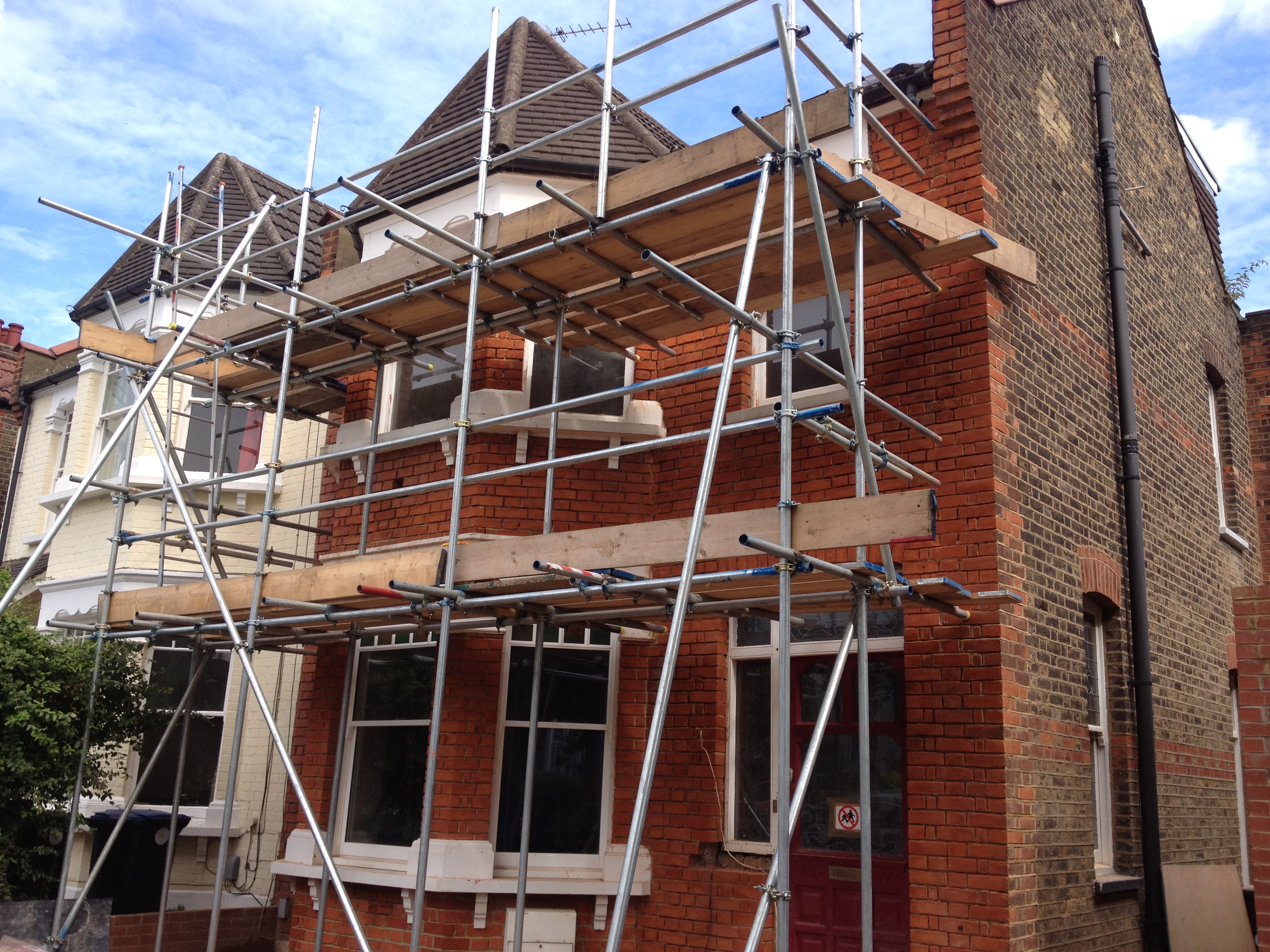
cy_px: 476
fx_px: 1284
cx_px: 635
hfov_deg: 52.6
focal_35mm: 35
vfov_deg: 40.7
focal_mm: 4.28
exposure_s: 1/681
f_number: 2.4
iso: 50
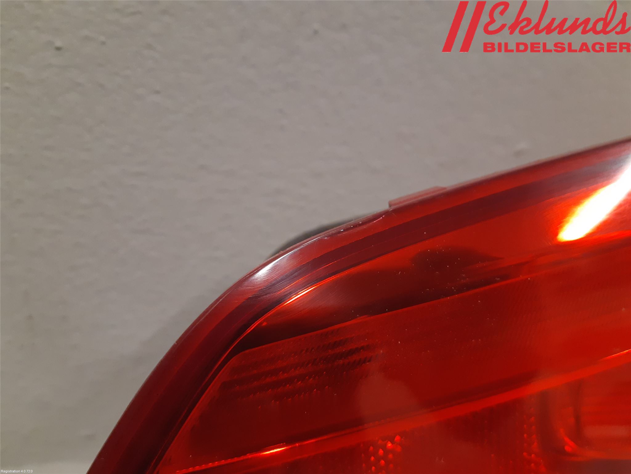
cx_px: 316
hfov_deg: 67.3
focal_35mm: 26
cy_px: 237
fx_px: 474
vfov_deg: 53.1
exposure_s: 1/50
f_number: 1.7
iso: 200
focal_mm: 3.93
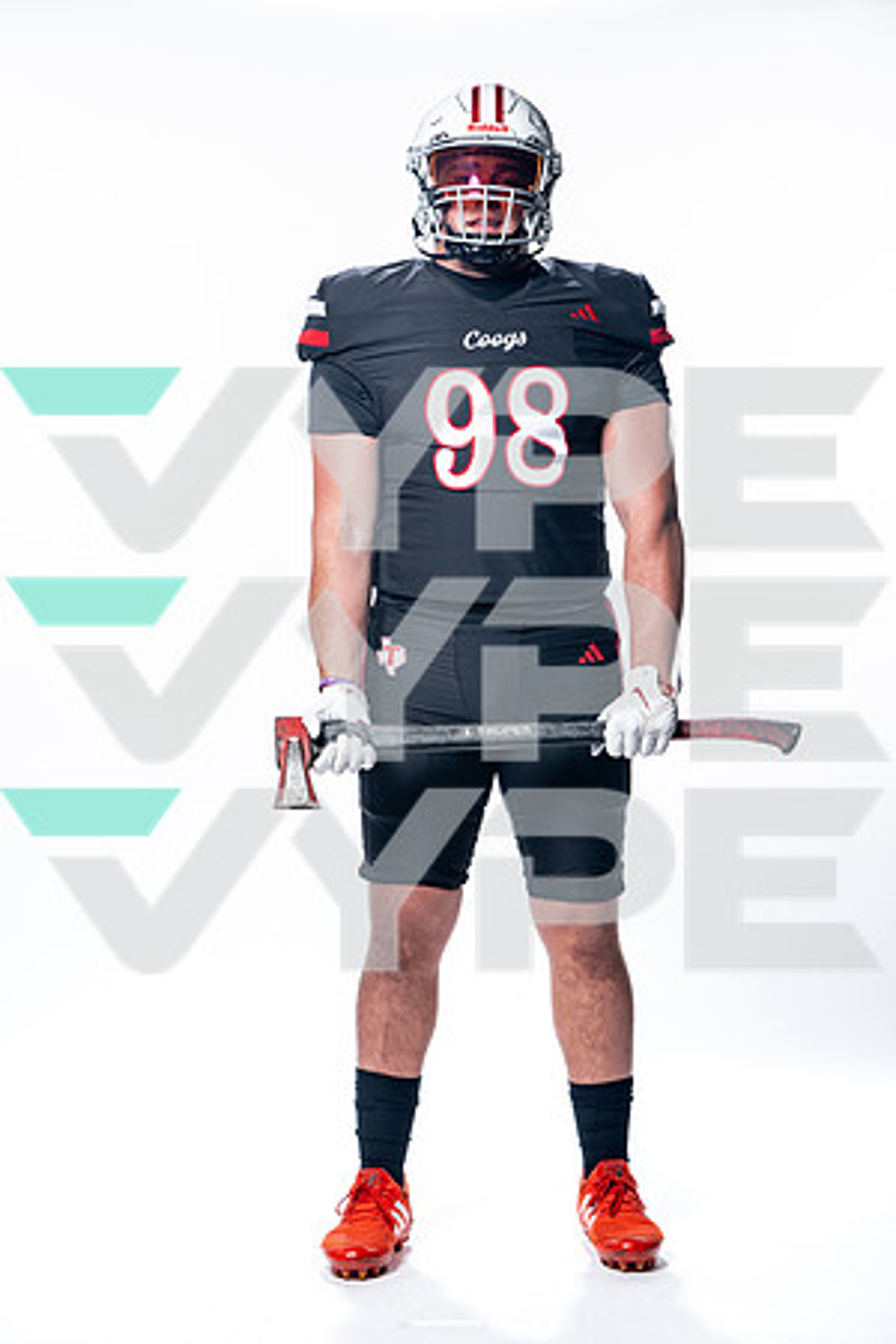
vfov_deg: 23.1
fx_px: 3285
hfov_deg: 15.5
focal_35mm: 88
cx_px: 448
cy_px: 672
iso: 100
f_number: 5.6
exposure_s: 1/250
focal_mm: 88
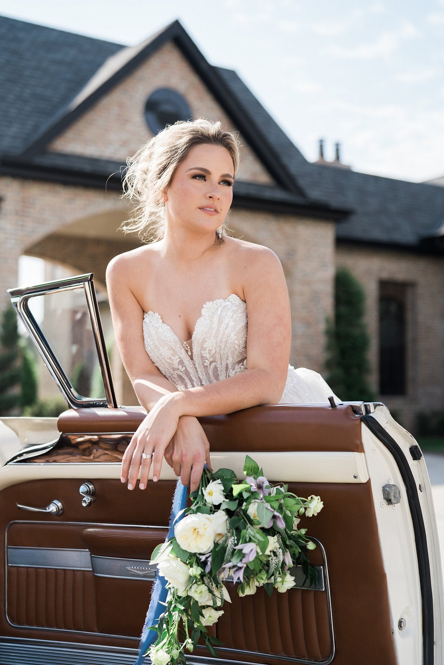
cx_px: 222
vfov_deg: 39.6
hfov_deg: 27.0
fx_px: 925
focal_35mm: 50
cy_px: 332
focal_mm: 50
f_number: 2.2
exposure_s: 1/2000
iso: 200
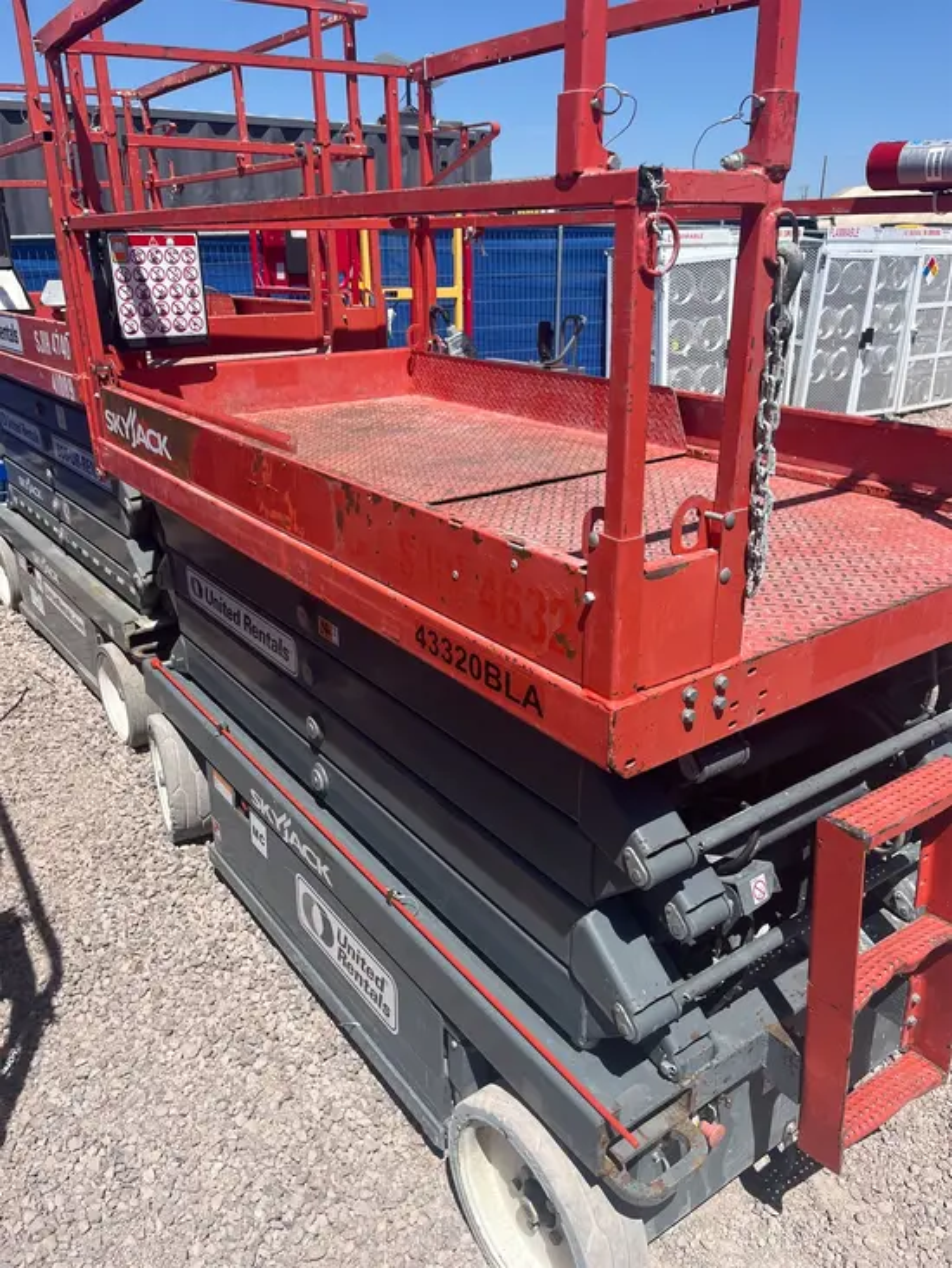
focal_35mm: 26
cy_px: 634
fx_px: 953
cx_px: 476
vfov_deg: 67.3
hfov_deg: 53.1
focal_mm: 5.1
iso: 50
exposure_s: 1/4016
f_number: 1.6
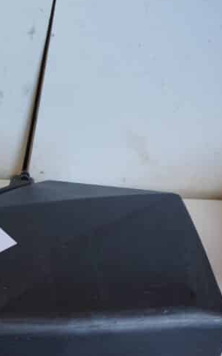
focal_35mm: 58
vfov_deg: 34.7
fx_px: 561
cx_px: -107
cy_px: 240
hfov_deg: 19.6
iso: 320
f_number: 4
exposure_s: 1/60
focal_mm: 18
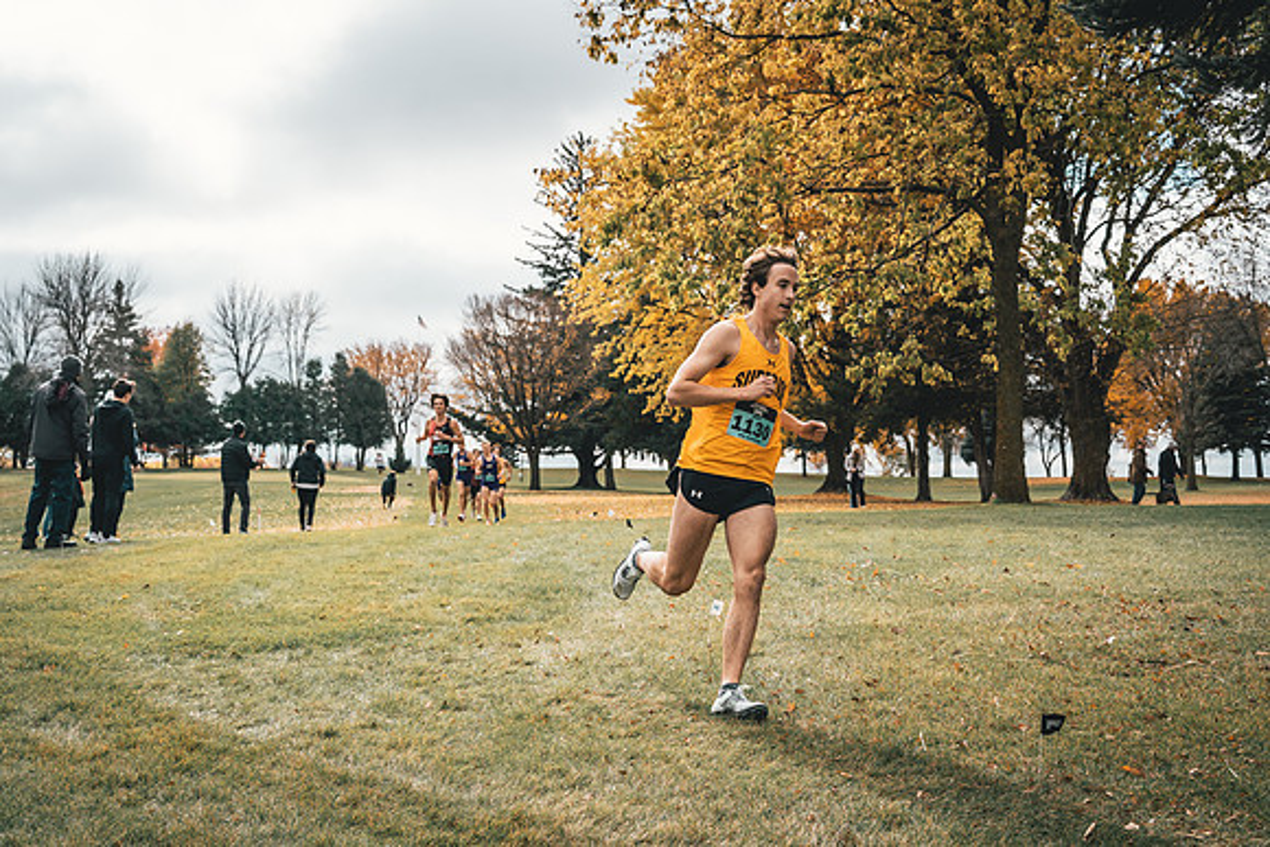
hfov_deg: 37.0
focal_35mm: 54
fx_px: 1896
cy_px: 424
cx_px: 635
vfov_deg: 25.2
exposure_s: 1/1250
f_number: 6.3
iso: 400
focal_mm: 50
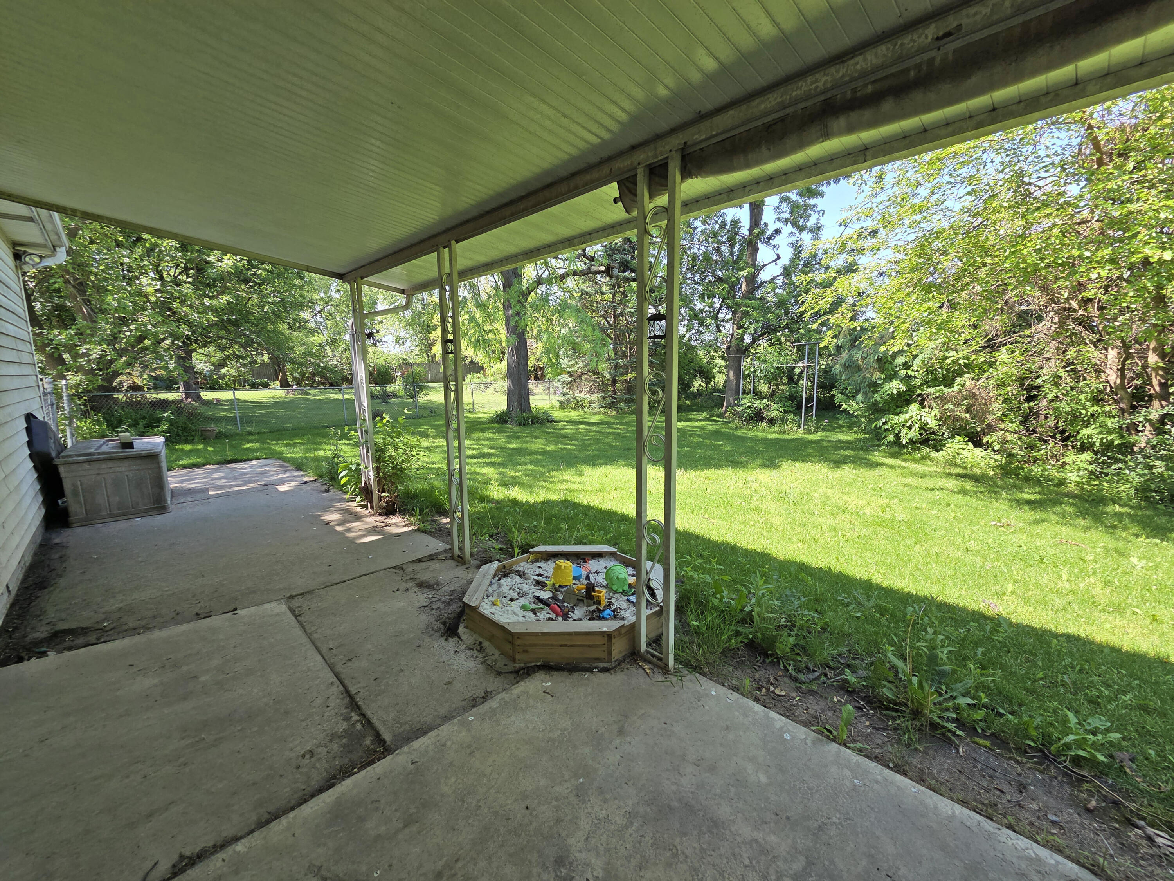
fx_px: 441
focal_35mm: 13
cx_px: 587
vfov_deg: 89.9
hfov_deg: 106.2
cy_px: 440
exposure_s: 1/293
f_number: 2.2
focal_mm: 2.2
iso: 50
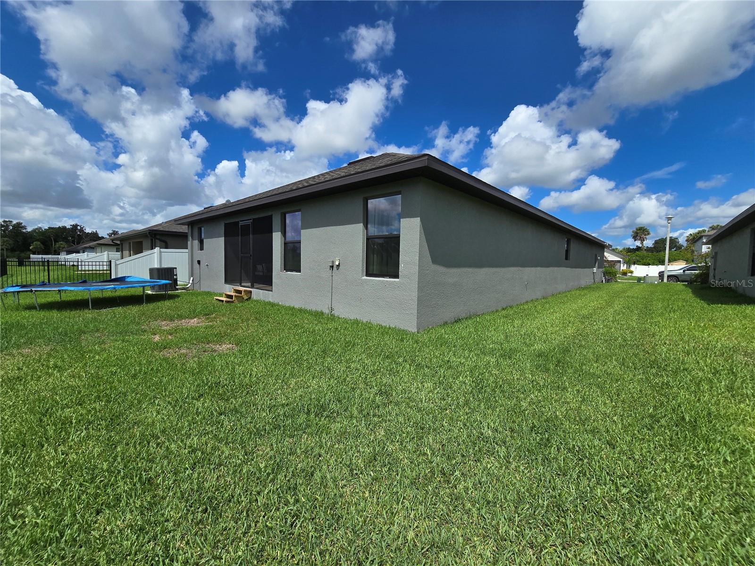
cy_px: 283
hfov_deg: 106.2
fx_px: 284
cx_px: 378
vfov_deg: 89.9
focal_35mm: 13
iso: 50
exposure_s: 1/3945
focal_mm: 2.2
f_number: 2.2
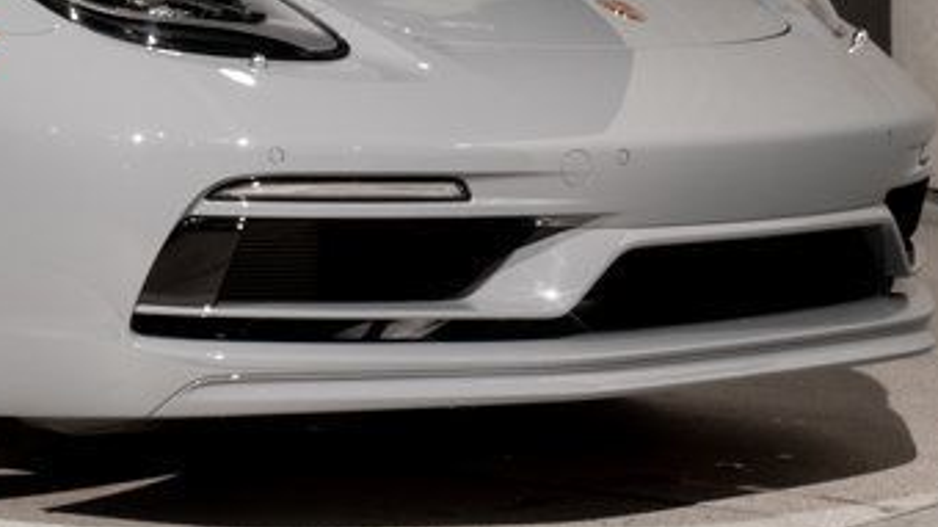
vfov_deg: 7.4
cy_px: -44
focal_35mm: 163
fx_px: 4053
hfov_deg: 12.9
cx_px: -168
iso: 250
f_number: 6.3
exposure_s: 1/60
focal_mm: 49
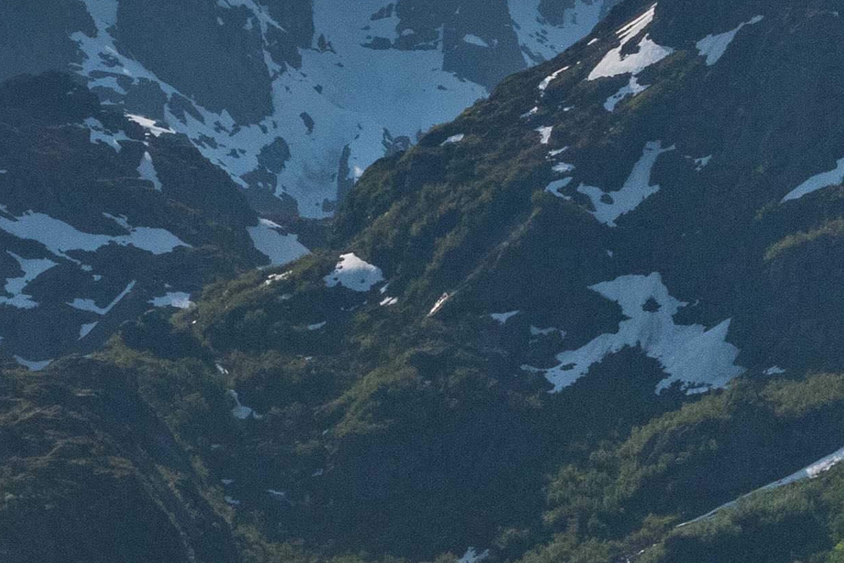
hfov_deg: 8.1
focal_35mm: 255
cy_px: 247
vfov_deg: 5.4
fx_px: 5978
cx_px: 159
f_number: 16
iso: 320
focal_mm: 38
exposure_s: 1/500
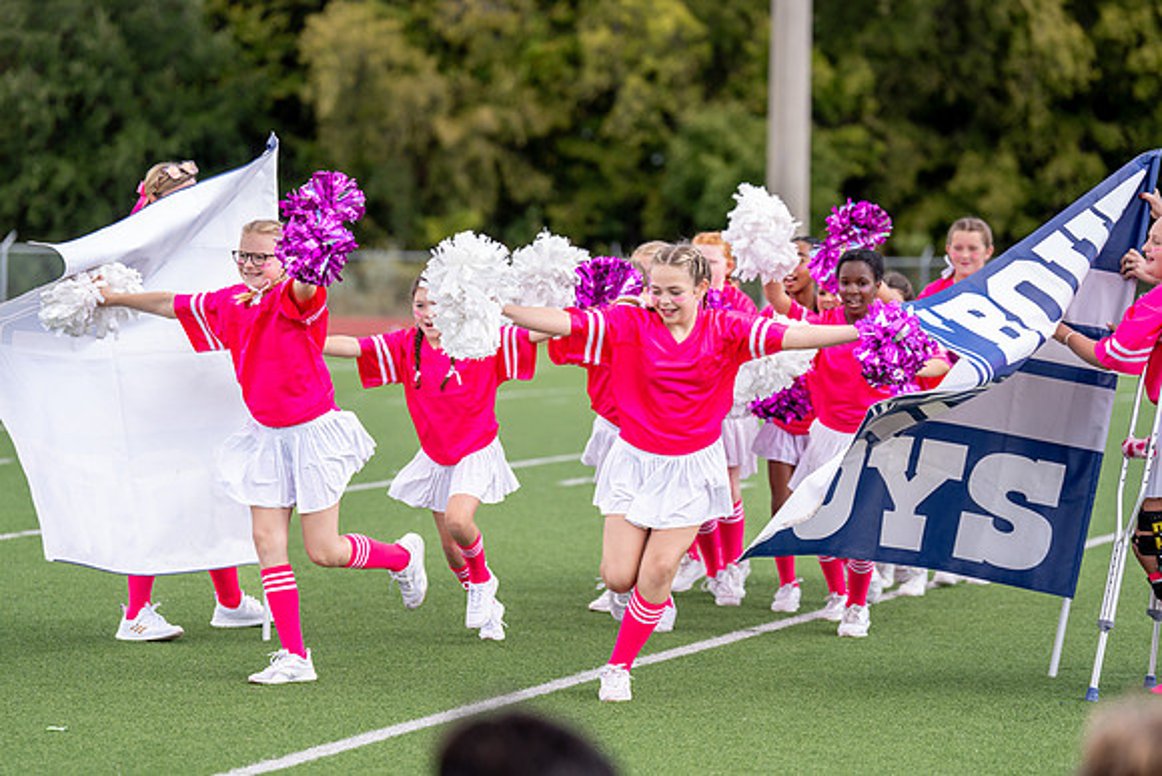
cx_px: 565
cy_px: 423
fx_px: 4587
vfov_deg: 9.7
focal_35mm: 142
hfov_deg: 14.4
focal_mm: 129
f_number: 2.8
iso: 320
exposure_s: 1/1600
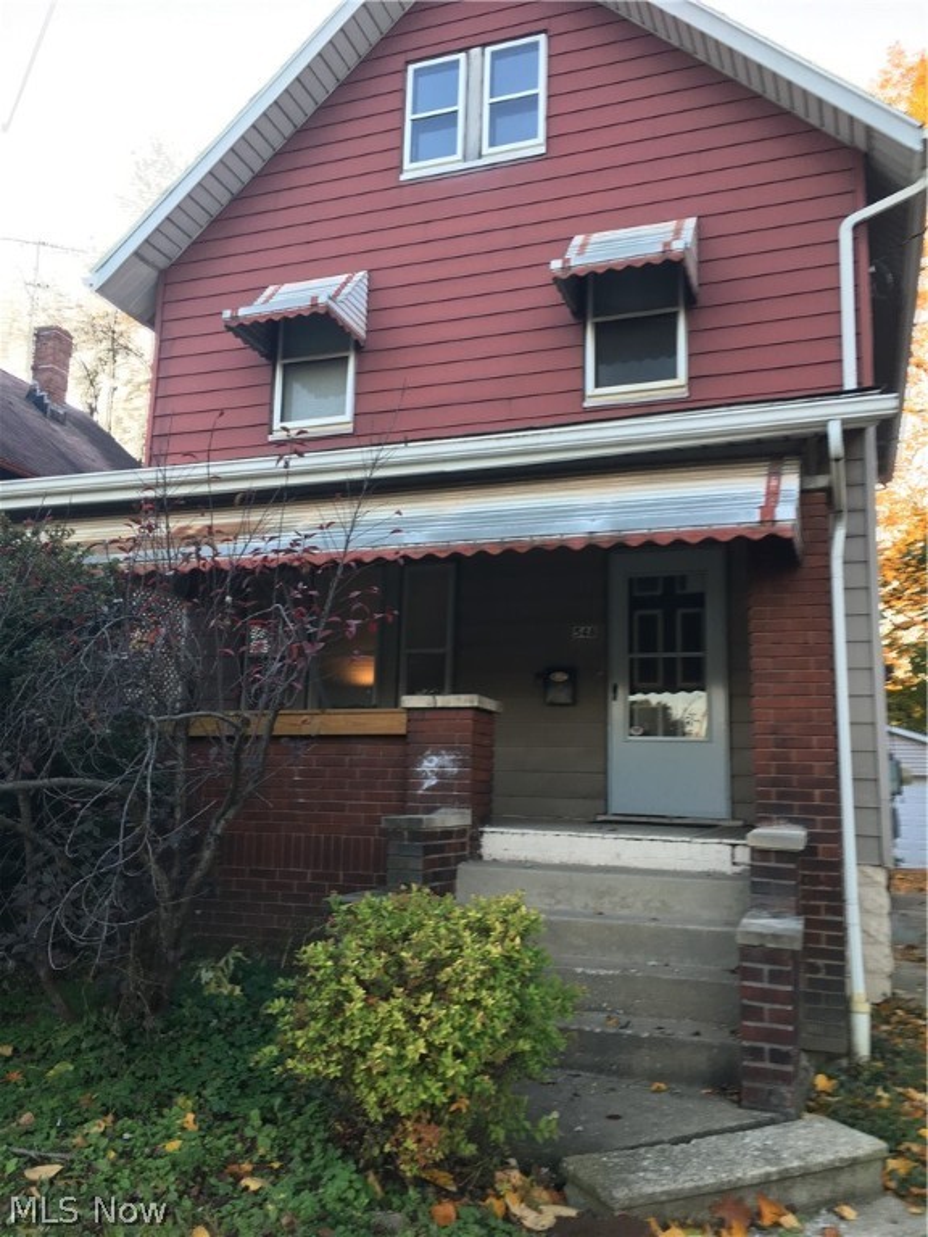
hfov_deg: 48.2
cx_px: 464
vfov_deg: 61.7
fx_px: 1037
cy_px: 618
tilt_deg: +13.1
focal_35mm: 29
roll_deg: -3.6
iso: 32
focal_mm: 4.15
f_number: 2.2
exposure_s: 1/60
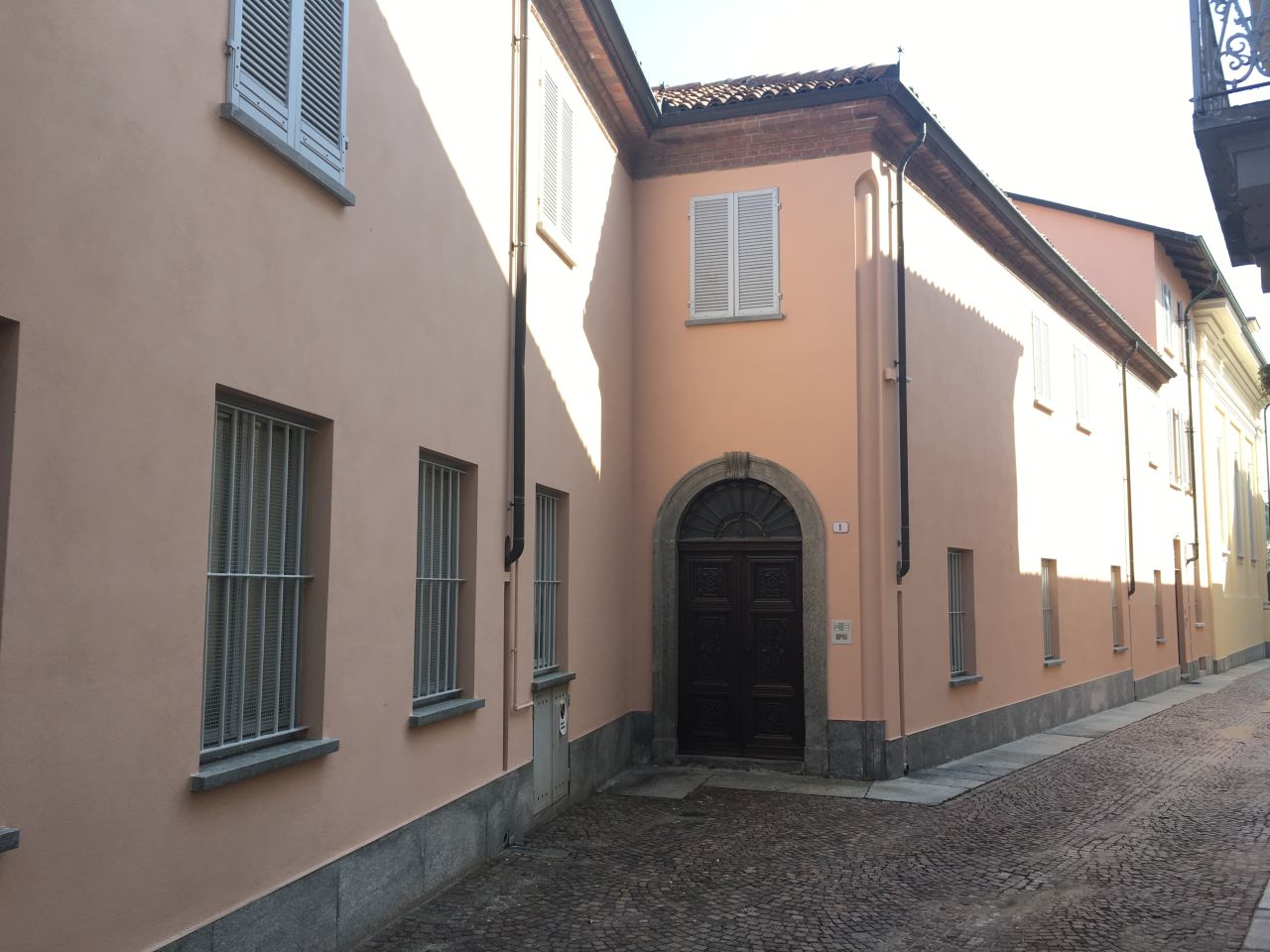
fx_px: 1064
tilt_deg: +5.3
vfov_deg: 48.2
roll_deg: -0.6
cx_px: 635
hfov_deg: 61.7
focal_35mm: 29
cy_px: 476
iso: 25
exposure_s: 1/279
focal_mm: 4.15
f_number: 2.2
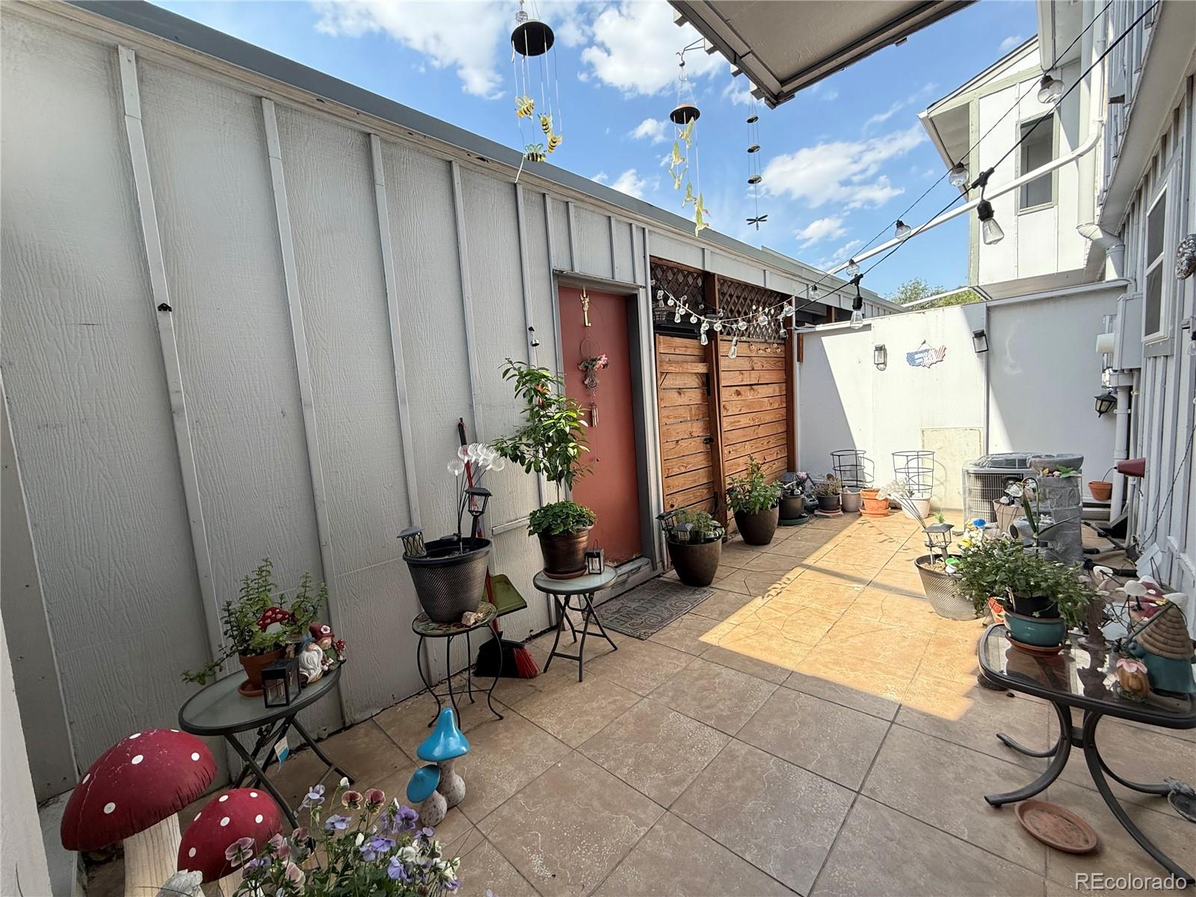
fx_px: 484
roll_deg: +4.1
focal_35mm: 14
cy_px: 448
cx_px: 598
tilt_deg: -4.4
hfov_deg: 102.1
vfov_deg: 85.7
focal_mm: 2.22
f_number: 2.2
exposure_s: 1/383
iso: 64
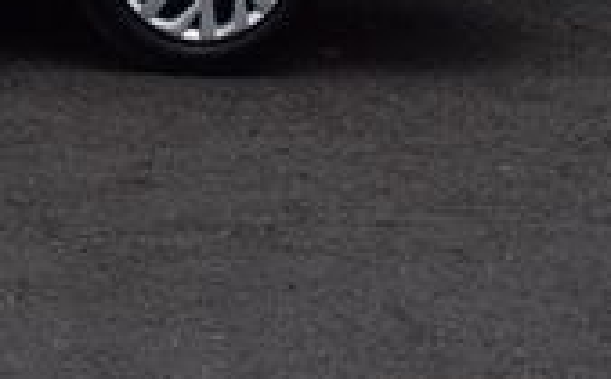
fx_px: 3857
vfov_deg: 5.5
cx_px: -376
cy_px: -357
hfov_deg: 8.8
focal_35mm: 232
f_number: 11
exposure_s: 1/500
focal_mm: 40
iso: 200
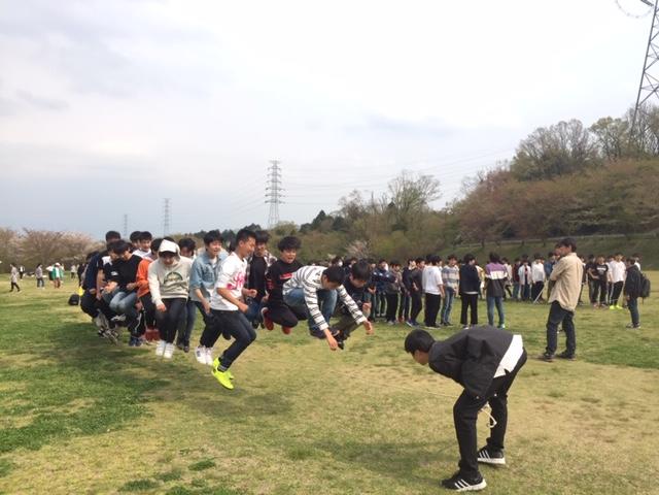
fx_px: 552
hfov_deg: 61.7
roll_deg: -1.7
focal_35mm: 29
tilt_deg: +4.5
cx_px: 330
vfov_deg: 48.2
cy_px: 248
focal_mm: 4.2
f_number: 2.2
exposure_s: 1/1130
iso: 32
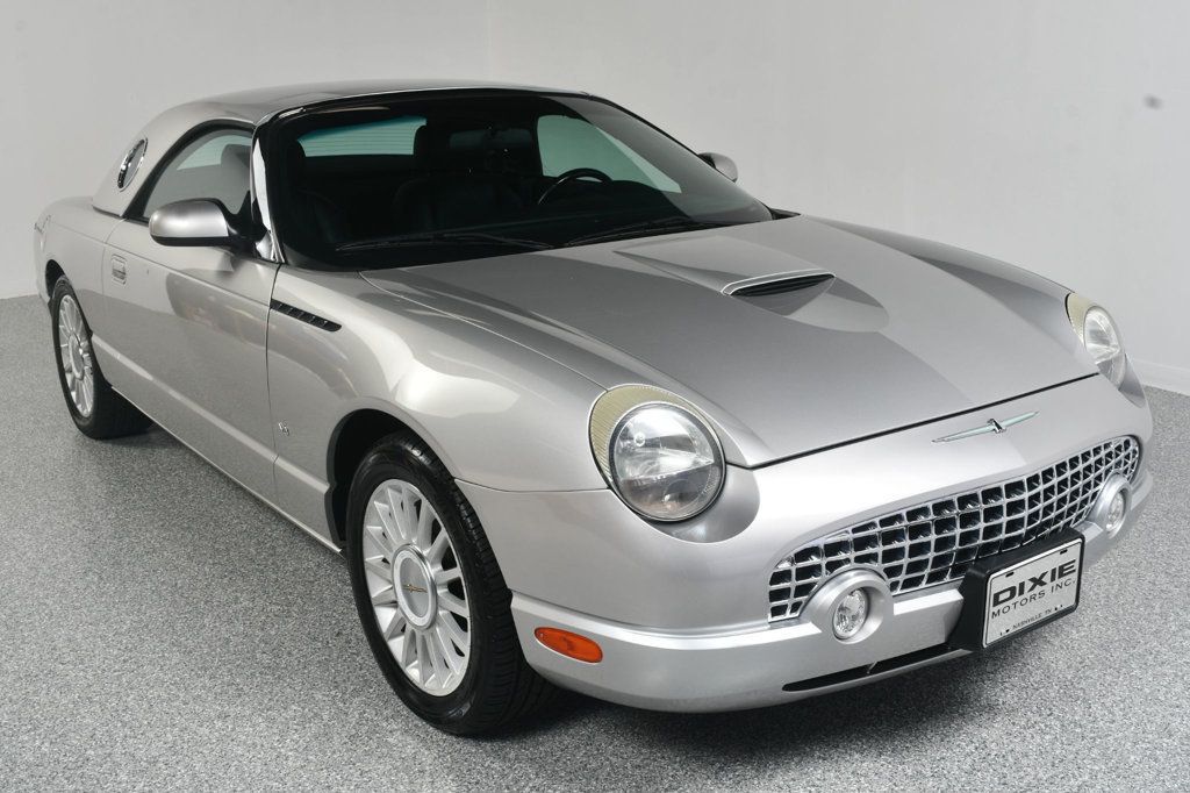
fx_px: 1289
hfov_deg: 49.6
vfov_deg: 34.2
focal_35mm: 39
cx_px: 595
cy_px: 396
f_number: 11
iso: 100
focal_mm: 26
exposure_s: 1/160
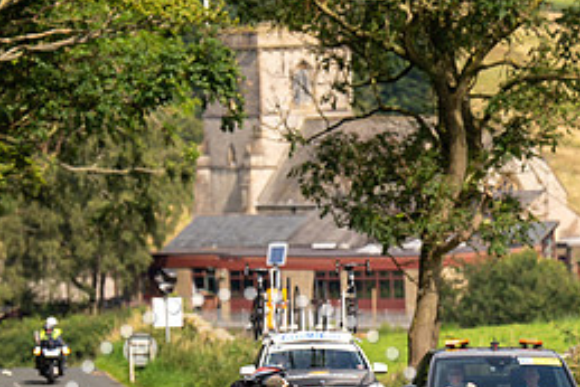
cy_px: 363
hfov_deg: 4.7
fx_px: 7044
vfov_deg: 3.1
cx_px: 807
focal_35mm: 437
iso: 100
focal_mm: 145
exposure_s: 1/800
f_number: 4
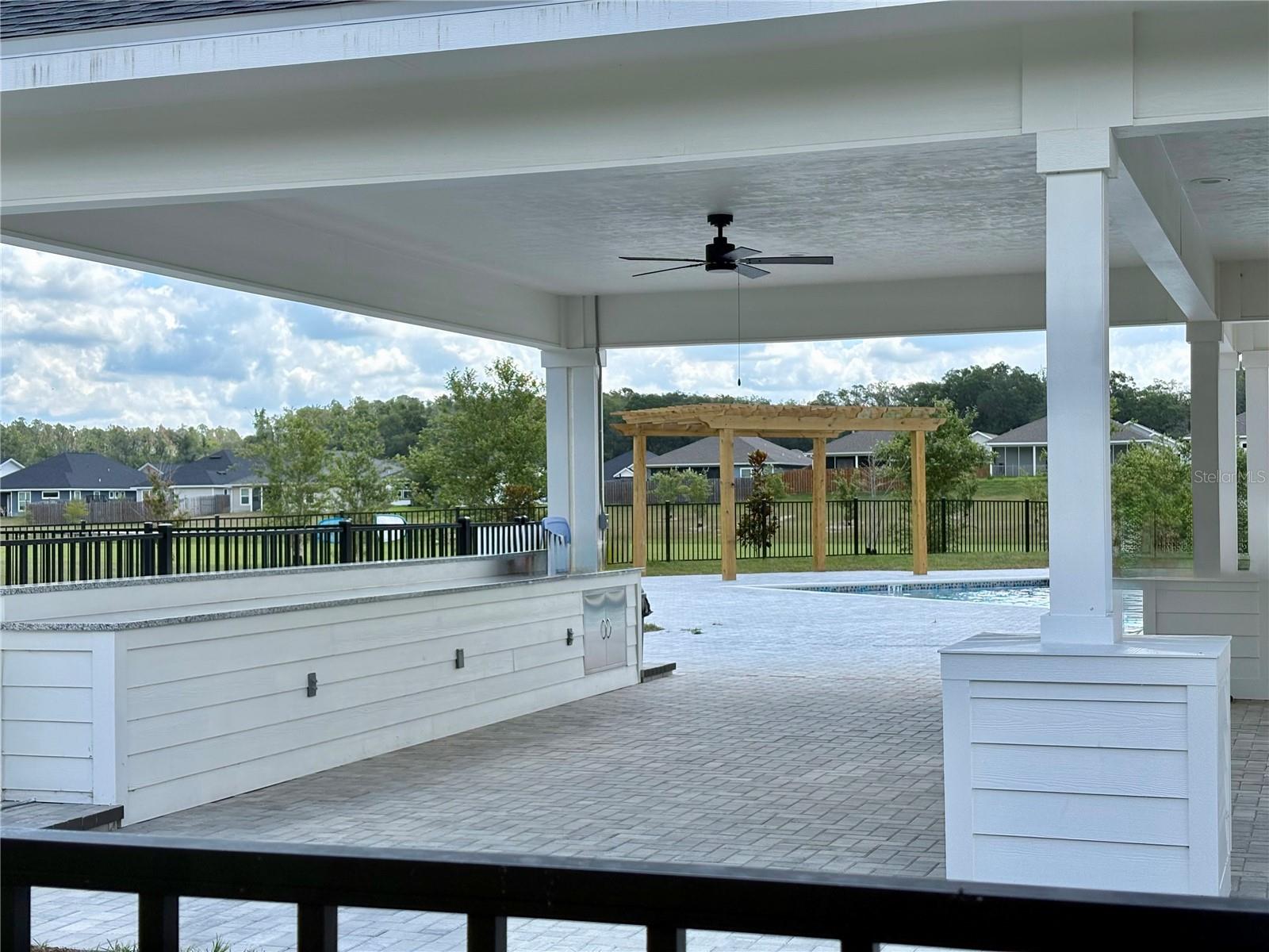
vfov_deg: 28.0
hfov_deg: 36.8
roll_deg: +0.4
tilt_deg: +0.4
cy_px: 476
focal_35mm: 52
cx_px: 634
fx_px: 1906
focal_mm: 5.96
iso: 50
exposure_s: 1/2141
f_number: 1.6
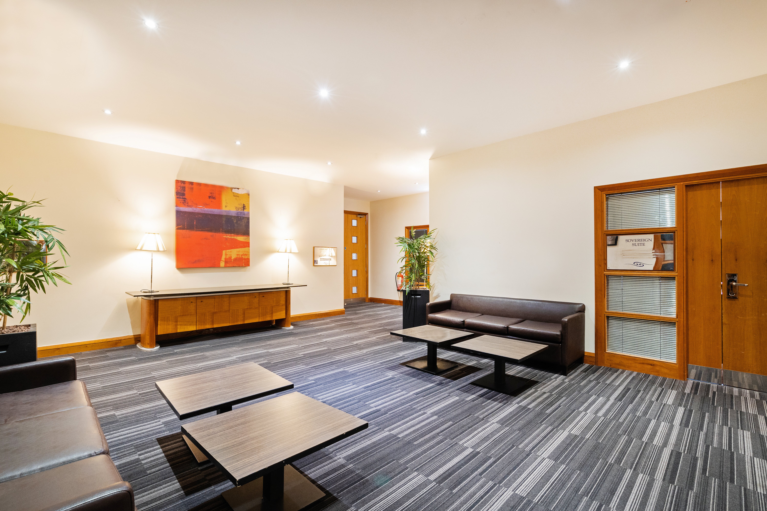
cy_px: 256
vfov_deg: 73.7
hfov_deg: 96.7
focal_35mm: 16
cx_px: 384
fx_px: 341
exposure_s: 1/2
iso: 1600
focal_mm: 16
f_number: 9
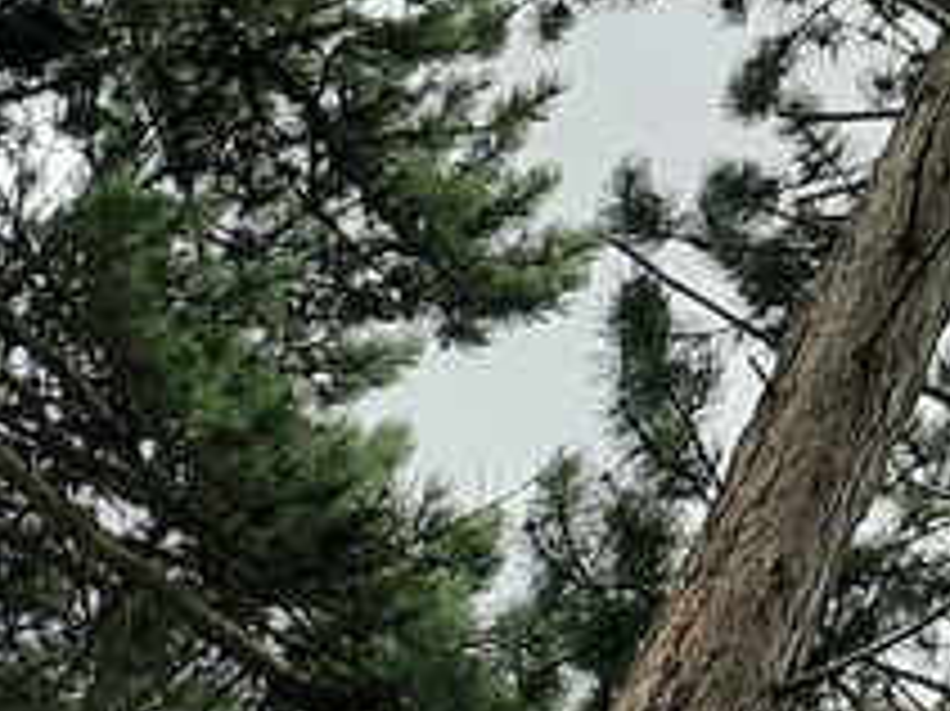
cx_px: 2328
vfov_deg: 9.0
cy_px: -1202
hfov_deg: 11.4
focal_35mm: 142
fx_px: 3895
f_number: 2
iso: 32
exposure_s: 1/305
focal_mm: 4.6
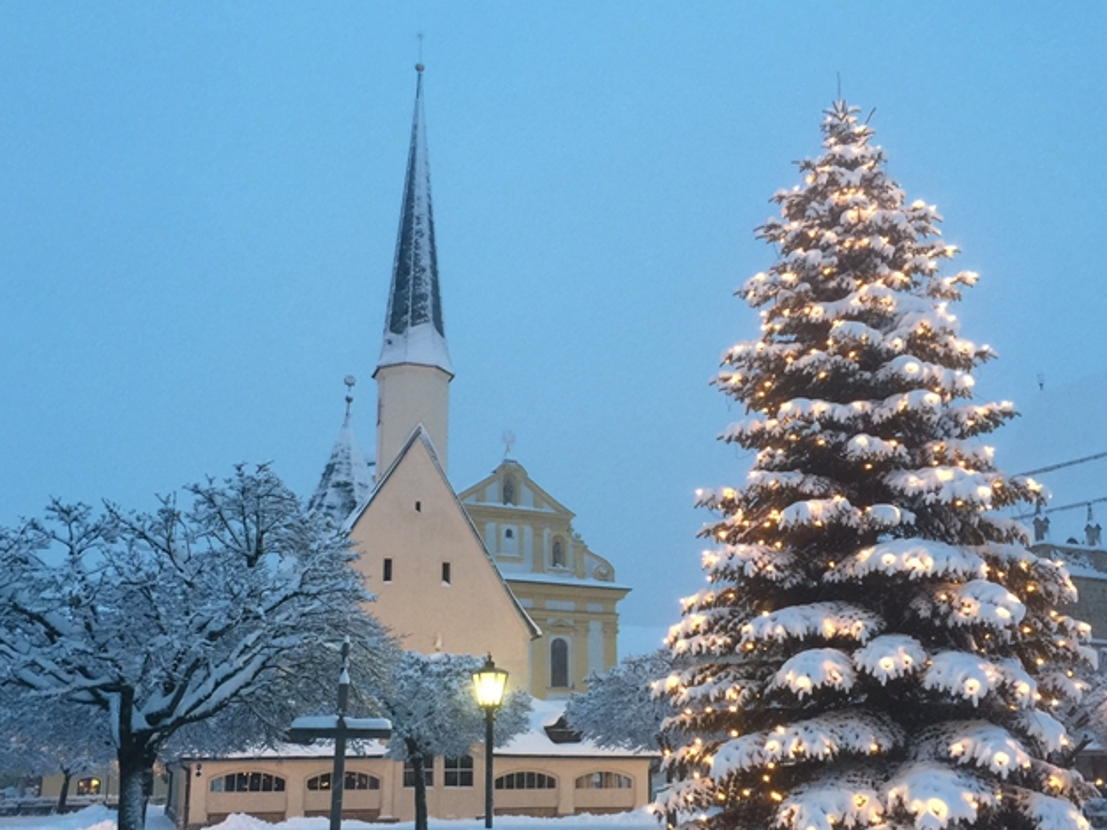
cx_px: 577
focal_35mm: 37
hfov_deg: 50.1
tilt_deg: +12.3
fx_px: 1183
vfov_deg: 38.5
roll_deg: +1.8
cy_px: 487
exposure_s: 1/15
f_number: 2.2
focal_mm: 4.15
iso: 50
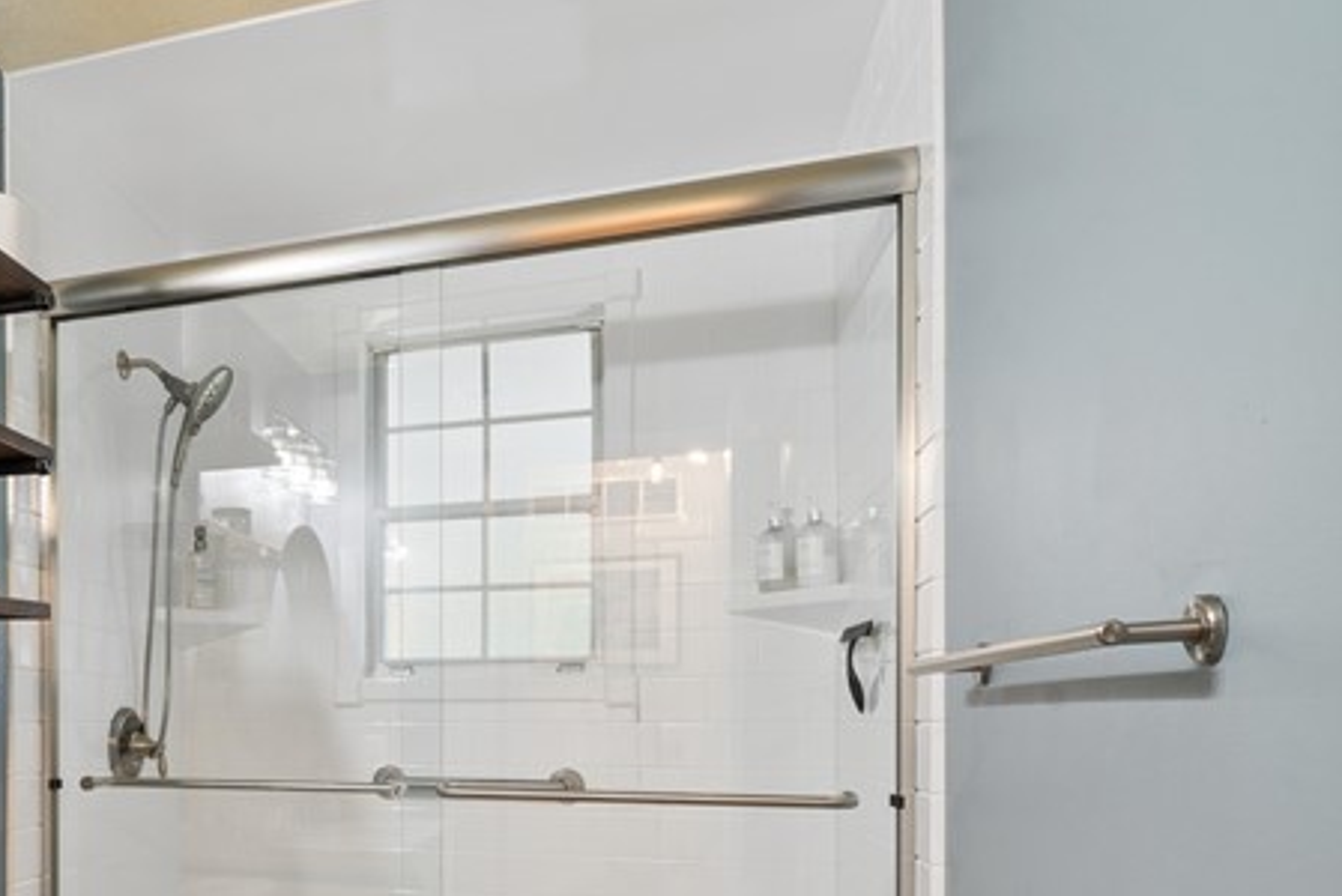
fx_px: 1082
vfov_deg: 43.3
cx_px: 194
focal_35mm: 29
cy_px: 693
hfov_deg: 56.9
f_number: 11
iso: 50
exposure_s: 1
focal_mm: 12
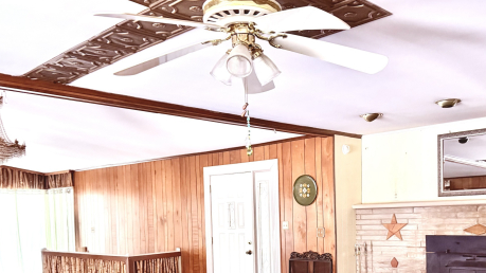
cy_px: 235
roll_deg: +1.7
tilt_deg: -1.5
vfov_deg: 30.1
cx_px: 299
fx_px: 490
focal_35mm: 38
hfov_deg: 52.3
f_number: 1.78
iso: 800
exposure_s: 1/60
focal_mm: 6.76
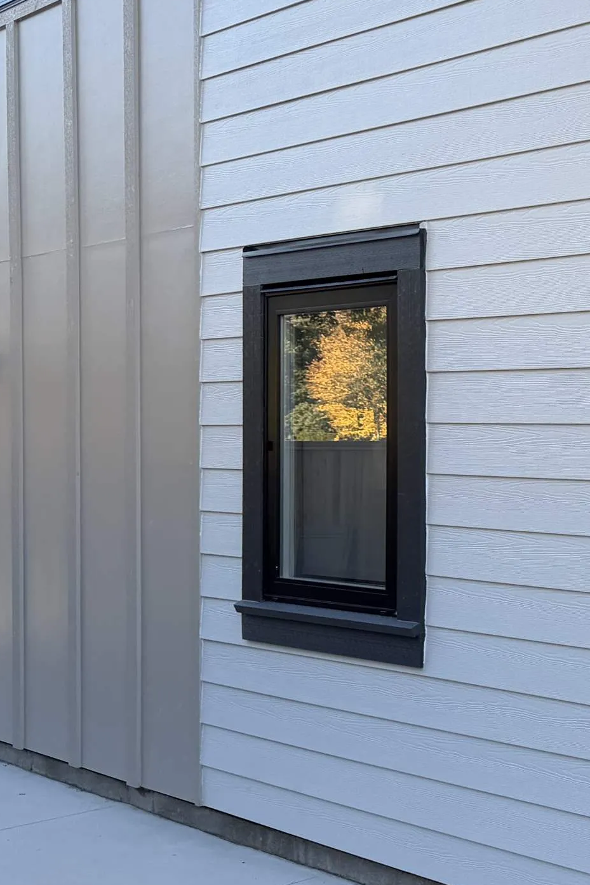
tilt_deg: -2.1
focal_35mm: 55
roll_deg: -0.7
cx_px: 854
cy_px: 488
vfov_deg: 36.2
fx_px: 1352
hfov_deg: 21.2
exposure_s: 1/445
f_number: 1.78
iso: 80
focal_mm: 6.76
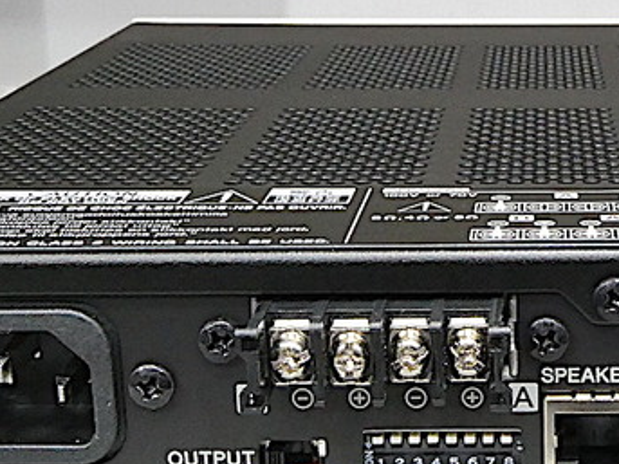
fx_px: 1752
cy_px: 372
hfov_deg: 19.7
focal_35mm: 98
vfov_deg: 15.0
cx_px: 545
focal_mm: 6.3
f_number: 7.1
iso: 400
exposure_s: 1/5
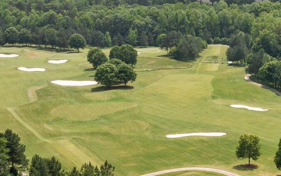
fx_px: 666
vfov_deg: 14.9
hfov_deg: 21.9
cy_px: 152
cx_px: 347
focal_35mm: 87
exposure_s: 1/500
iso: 100
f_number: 5.6
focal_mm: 10.26
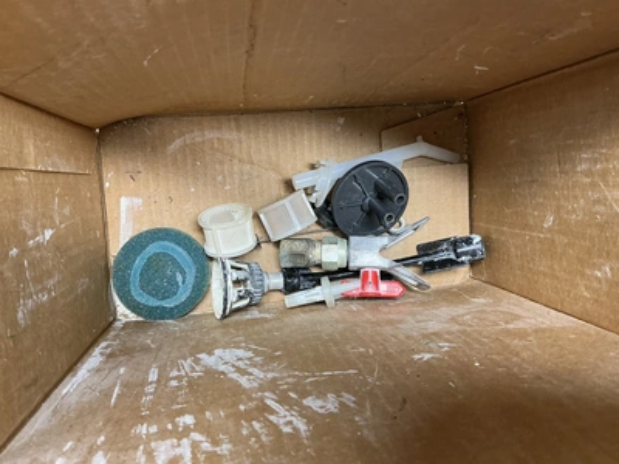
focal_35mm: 28
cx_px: 310
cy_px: 232
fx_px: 501
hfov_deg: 63.4
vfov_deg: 49.7
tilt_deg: -53.2
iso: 100
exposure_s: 1/60
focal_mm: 3
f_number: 1.8
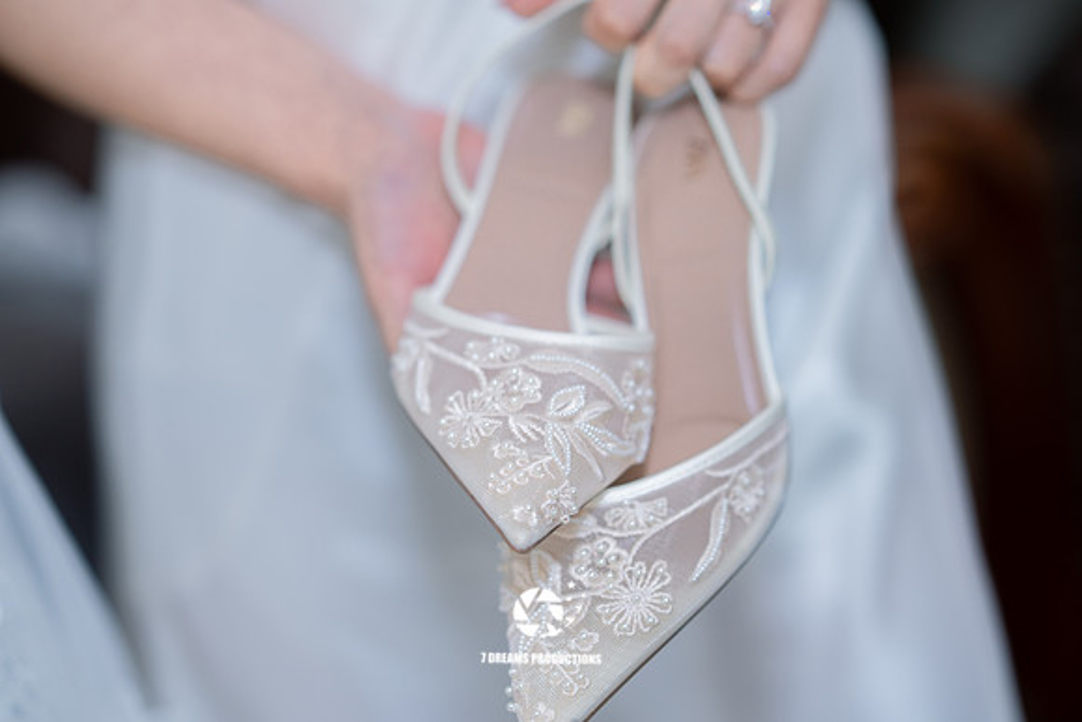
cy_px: 361
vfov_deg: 15.5
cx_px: 541
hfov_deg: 23.0
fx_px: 2657
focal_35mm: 88
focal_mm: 85
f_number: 2
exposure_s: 1/200
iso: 640
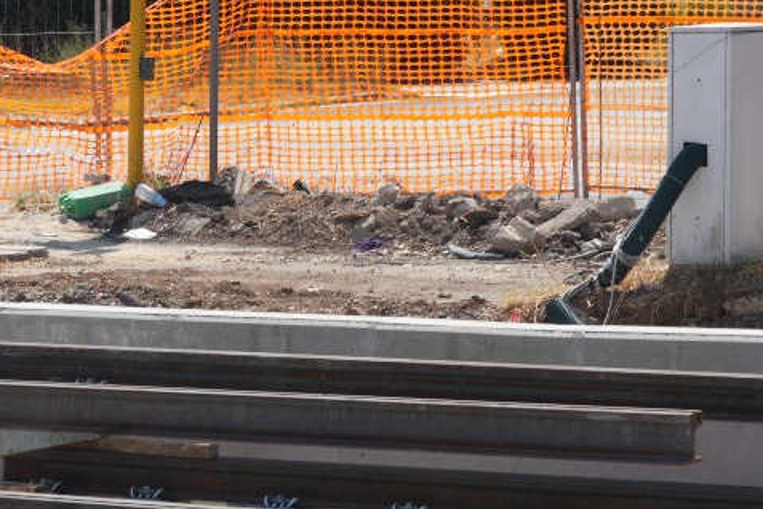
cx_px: -40
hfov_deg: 11.5
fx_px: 3757
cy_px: 472
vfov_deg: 7.7
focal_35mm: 177
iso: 100
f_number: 8
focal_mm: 47
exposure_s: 1/250
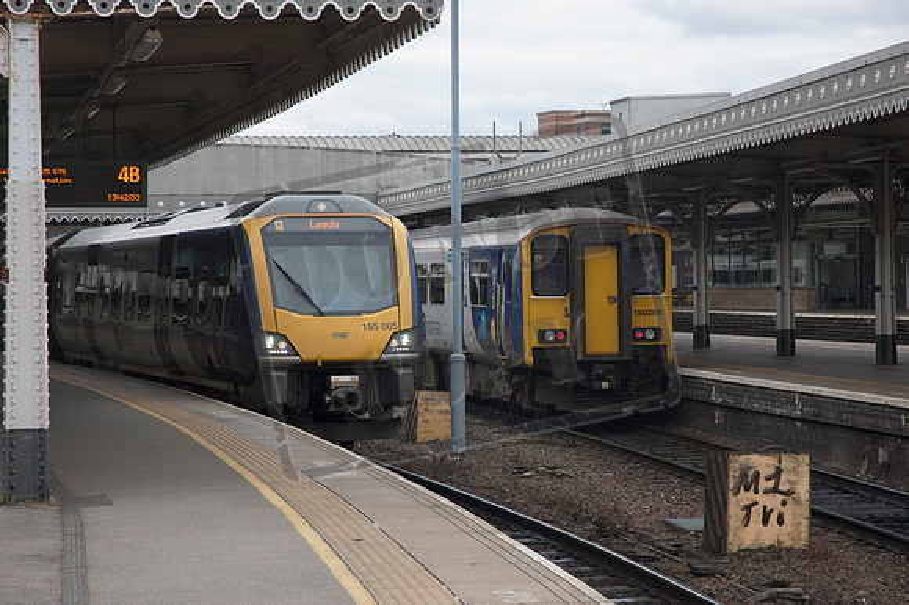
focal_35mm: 105
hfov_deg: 19.5
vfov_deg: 13.0
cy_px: 302
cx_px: 454
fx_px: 2650
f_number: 5.6
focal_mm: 70
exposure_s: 1/500
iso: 360
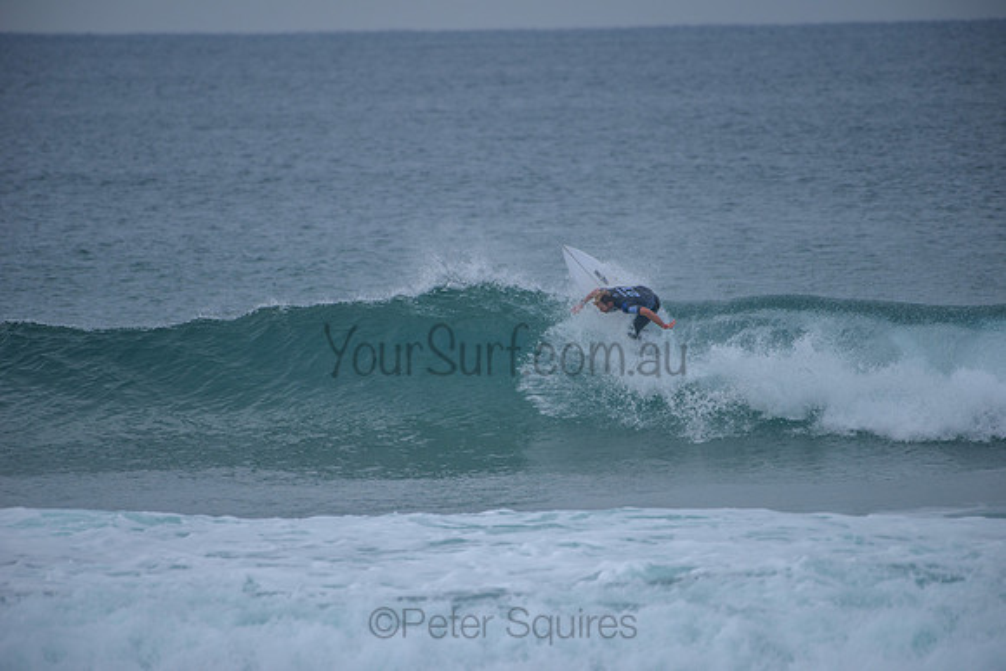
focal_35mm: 500
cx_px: 503
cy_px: 336
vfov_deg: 2.8
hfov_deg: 4.1
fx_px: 13975
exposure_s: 1/2000
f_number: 5.6
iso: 360
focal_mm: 500
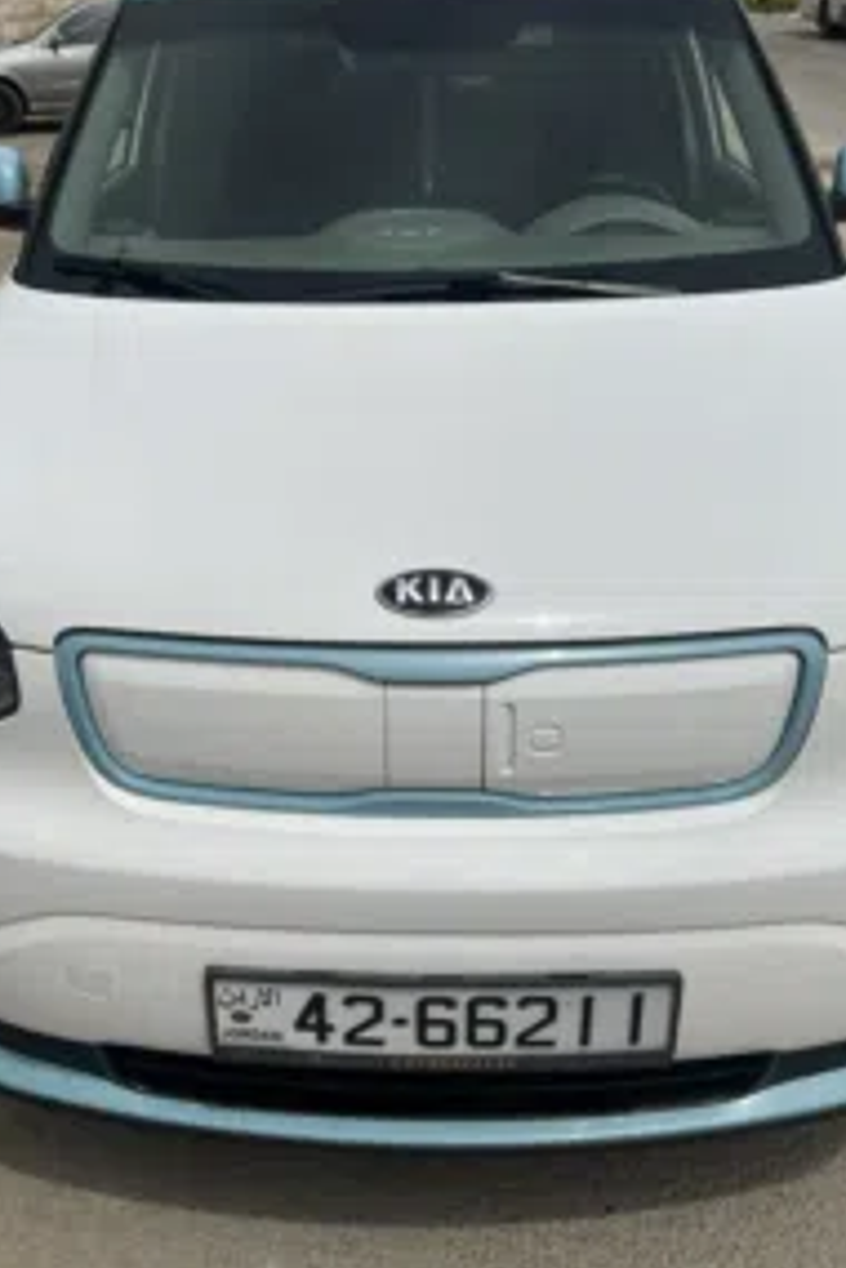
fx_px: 1234
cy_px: 610
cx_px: 383
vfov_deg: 54.4
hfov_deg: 37.8
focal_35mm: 35
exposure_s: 1/18519
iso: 100
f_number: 1.78
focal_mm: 6.86
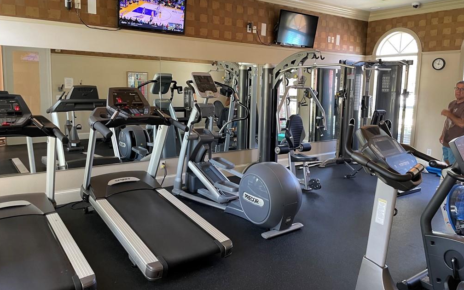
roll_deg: -1.2
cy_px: 136
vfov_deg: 44.5
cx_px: 229
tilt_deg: -6.8
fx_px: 354
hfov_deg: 66.5
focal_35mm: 28
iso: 200
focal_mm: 4.2
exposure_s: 1/60
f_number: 1.6
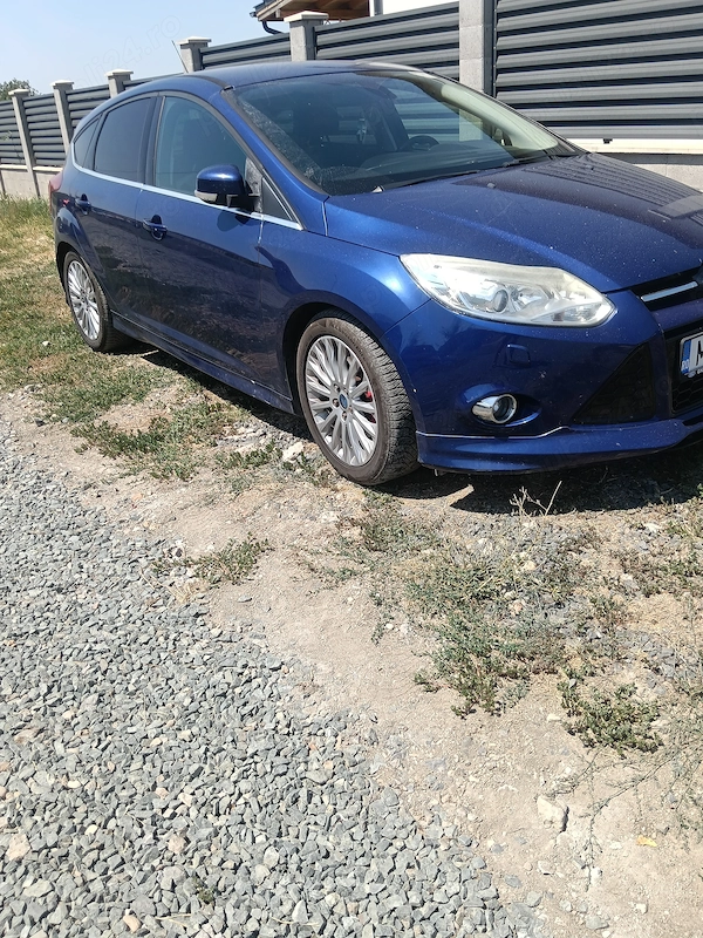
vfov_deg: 65.3
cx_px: 352
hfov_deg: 51.4
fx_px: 731
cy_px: 469
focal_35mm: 27
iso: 50
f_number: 1.8
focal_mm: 3.98
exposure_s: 1/535
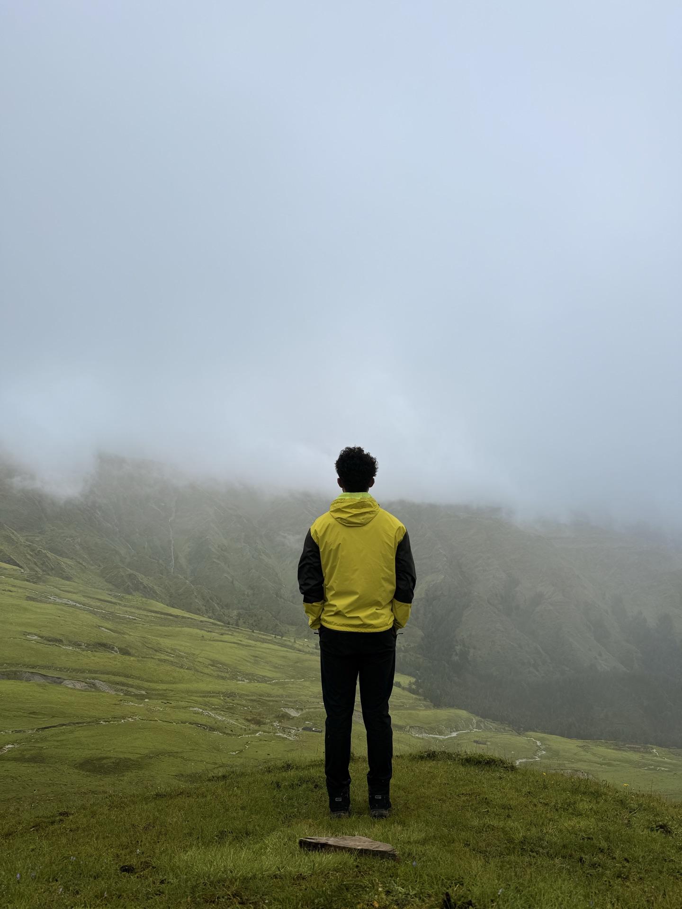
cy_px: 454
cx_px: 341
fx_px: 630
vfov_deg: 71.6
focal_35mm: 24
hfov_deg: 56.8
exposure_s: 1/4167
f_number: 1.78
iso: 80
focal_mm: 6.76
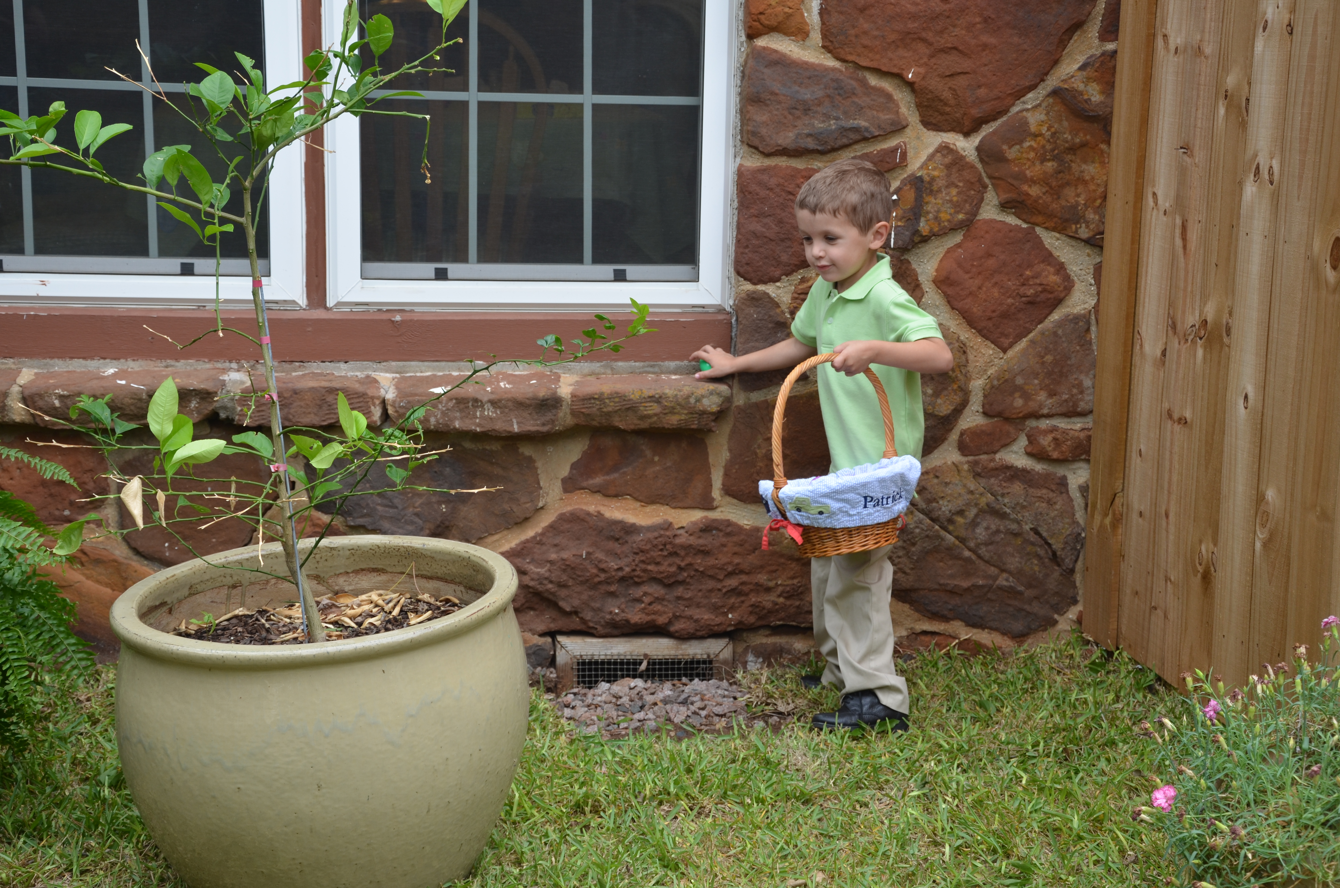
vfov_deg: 18.8
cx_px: 670
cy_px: 444
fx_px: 2674
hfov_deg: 28.1
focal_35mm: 72
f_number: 6.3
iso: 200
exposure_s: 1/160
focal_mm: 48
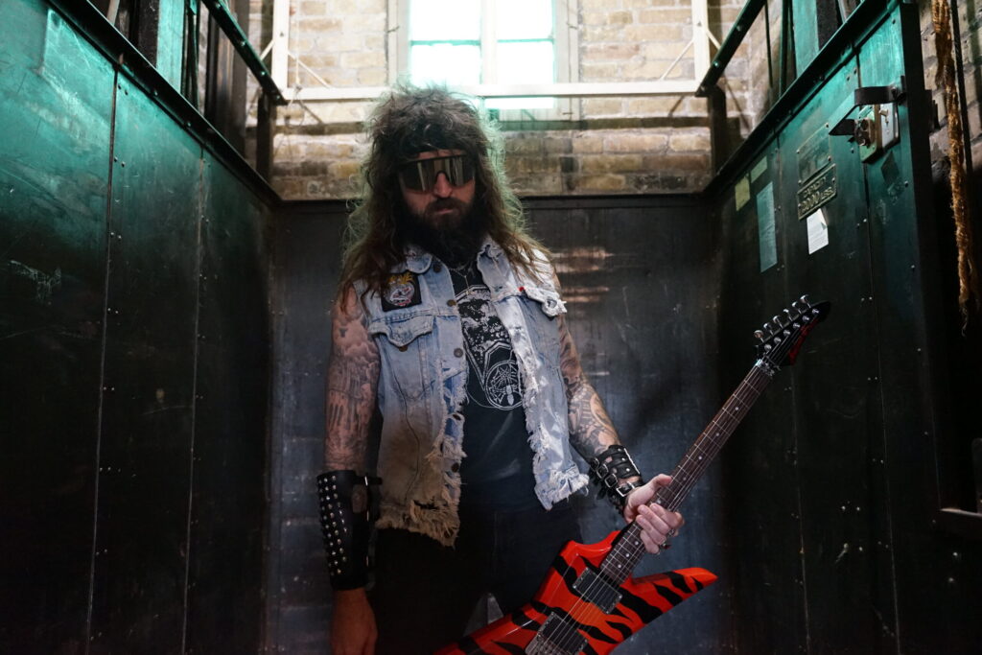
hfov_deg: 64.4
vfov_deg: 45.5
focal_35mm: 29
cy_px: 328
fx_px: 780
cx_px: 491
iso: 6400
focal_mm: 28.6
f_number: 2.8
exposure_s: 1/100
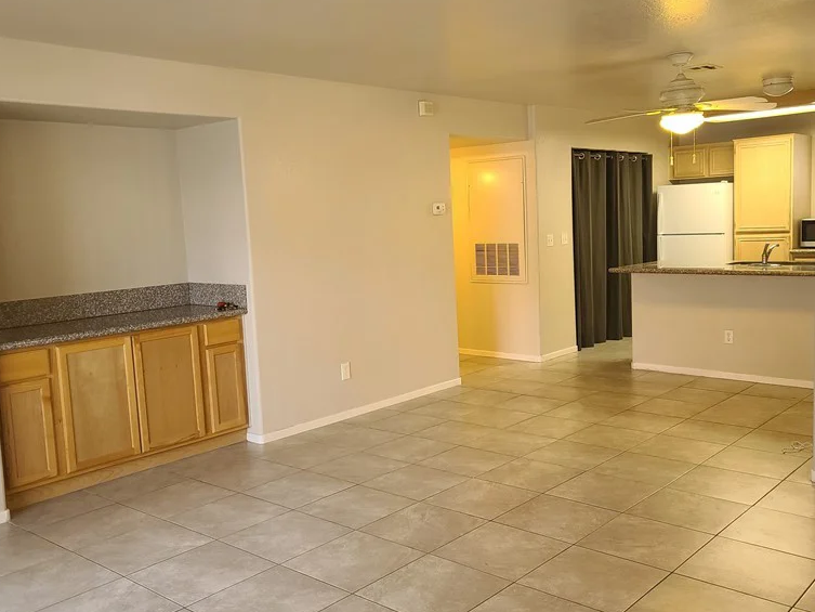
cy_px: 298
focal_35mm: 34
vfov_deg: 41.8
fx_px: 801
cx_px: 434
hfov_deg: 53.9
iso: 160
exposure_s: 1/60
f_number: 1.8
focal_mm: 7
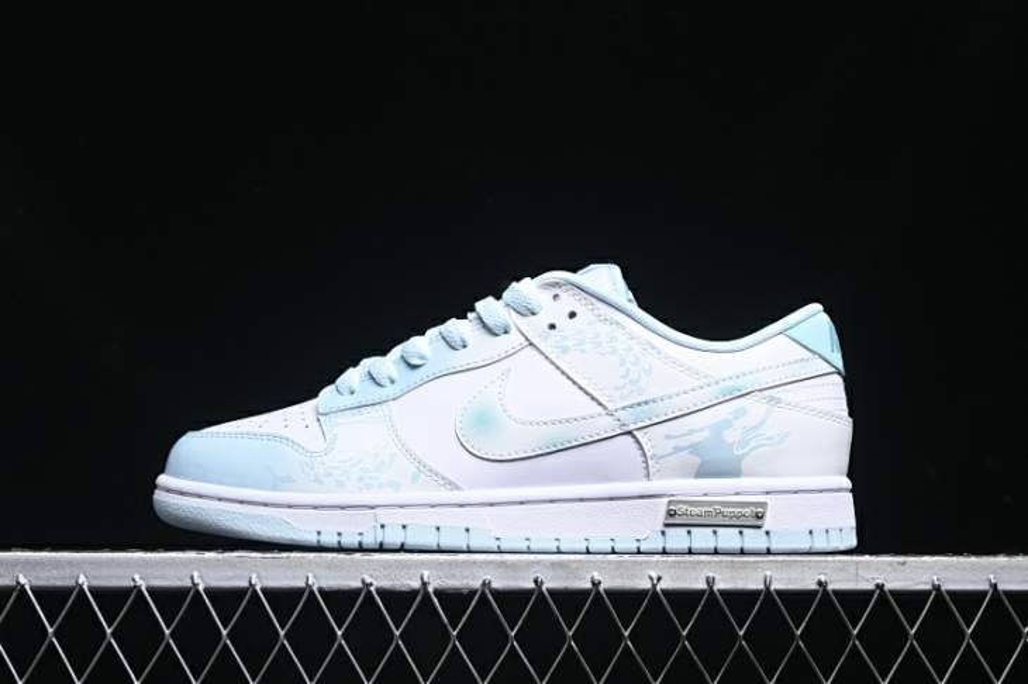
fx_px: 2141
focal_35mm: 75
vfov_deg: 18.2
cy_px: 342
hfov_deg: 27.0
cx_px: 514
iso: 160
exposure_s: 1/60
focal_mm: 50
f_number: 6.3
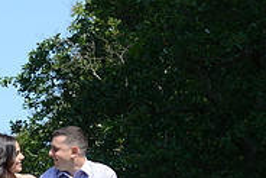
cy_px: 209
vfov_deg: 5.6
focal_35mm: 246
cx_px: -30
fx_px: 1819
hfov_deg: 8.3
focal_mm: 78
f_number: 11
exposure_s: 1/500
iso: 400
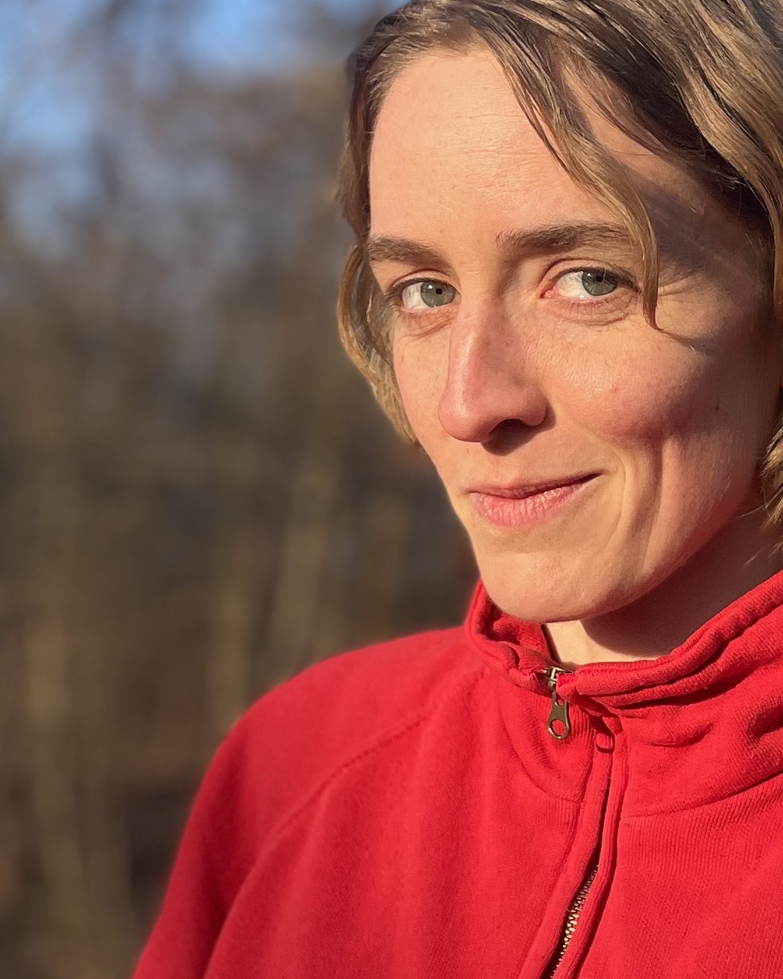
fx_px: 2115
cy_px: 393
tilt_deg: +5.7
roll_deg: -2.3
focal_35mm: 73
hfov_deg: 20.8
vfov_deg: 26.0
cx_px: 603
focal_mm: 4.2
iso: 50
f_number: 1.6
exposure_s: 1/1595
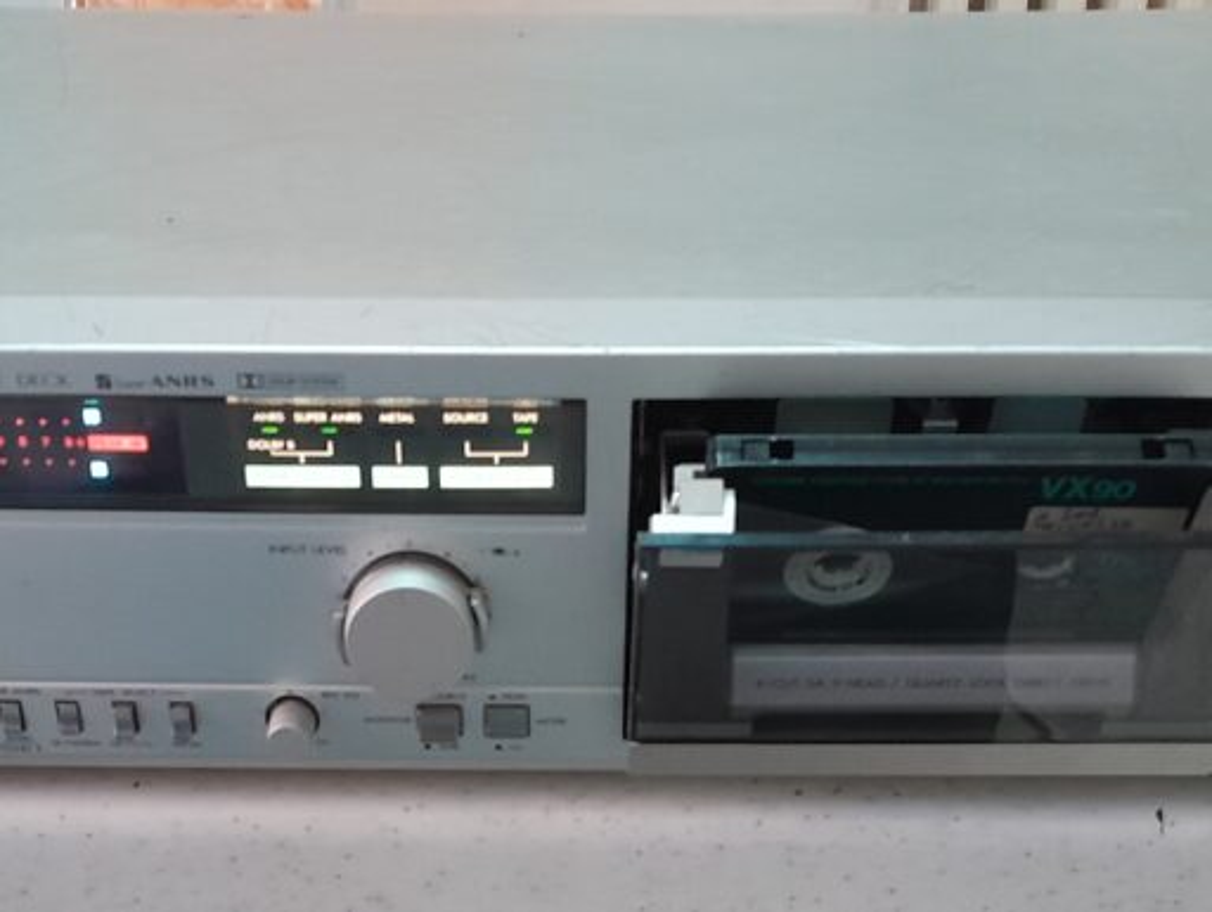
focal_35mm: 27
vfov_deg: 51.4
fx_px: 946
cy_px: 456
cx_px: 606
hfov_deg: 65.3
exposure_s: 1/25
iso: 800
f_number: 1.8
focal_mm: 4
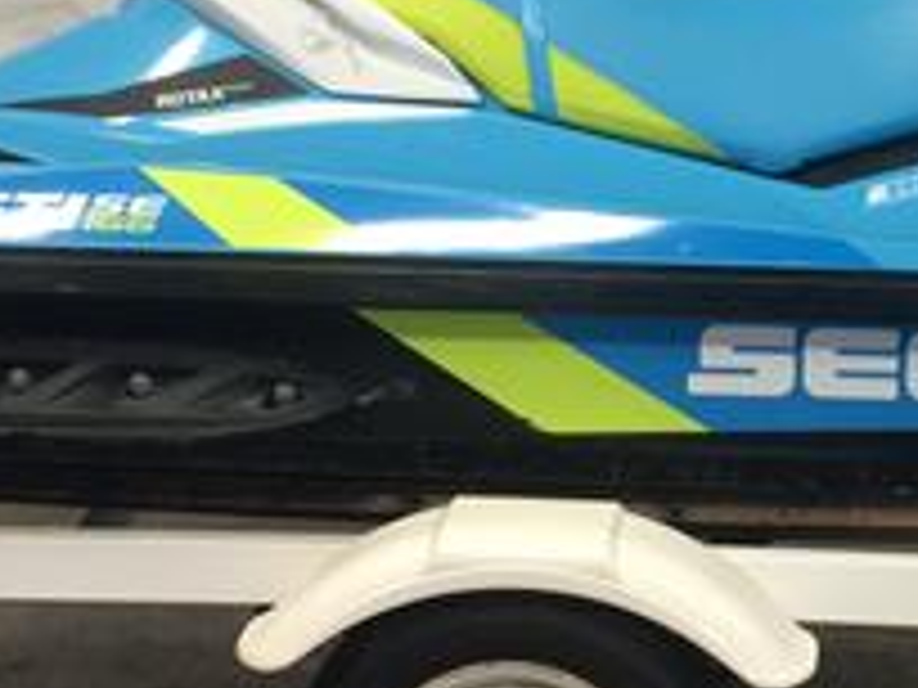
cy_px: 184
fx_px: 2413
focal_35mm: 91
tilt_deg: -9.7
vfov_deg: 16.2
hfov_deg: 20.9
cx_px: 882
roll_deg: -2.4
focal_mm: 4.15
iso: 50
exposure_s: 1/30
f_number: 2.2
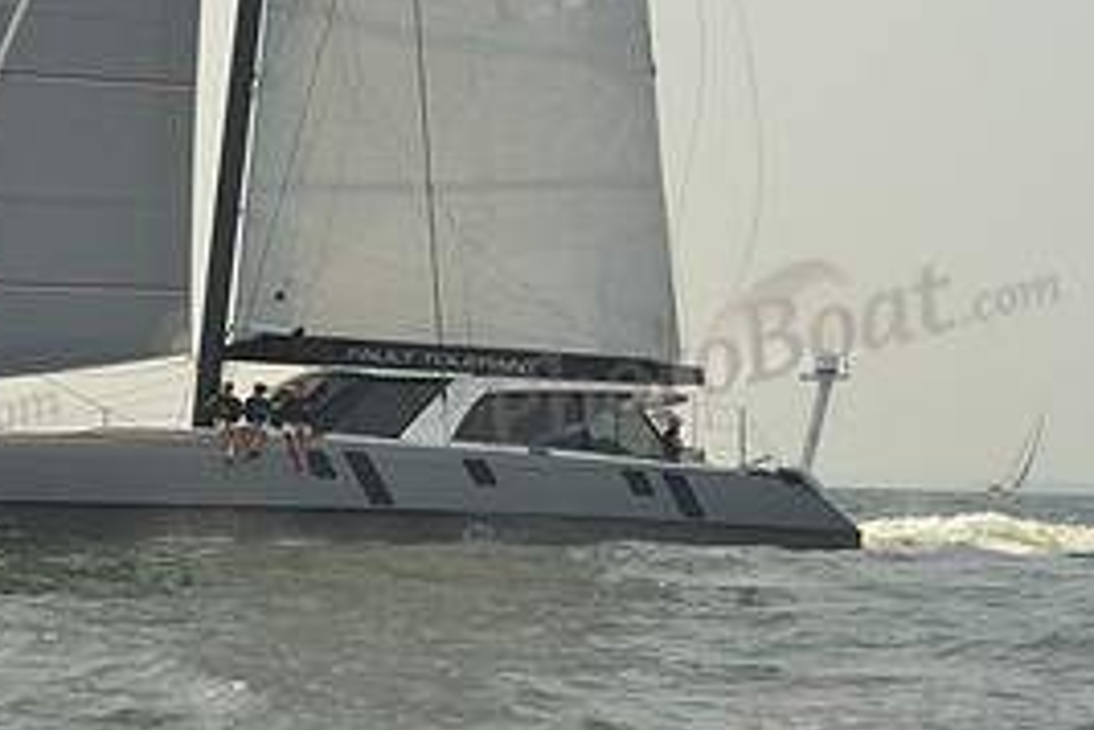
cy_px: 191
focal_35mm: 152
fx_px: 4619
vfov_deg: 9.0
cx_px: 275
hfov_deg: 13.5
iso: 320
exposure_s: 1/1250
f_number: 9
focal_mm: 70
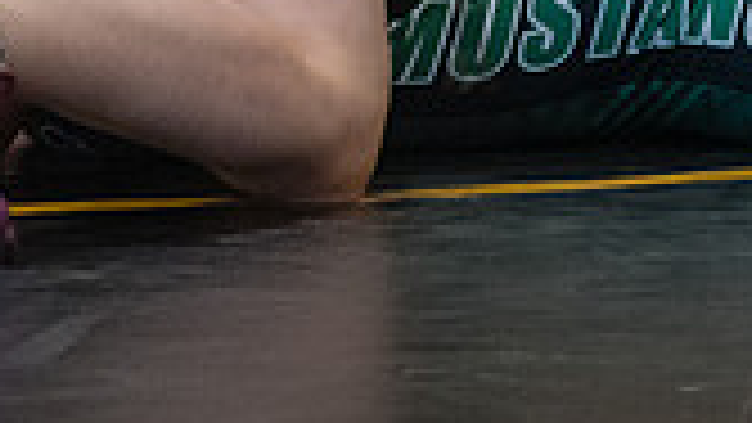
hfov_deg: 5.7
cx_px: 100
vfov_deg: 3.2
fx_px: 7499
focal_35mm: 376
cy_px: -195
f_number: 3.5
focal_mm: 80
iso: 5000
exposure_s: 1/400
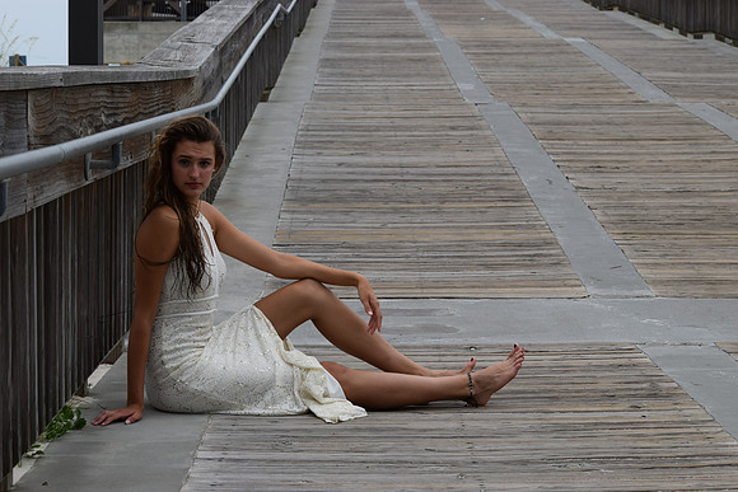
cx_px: 369
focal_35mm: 93
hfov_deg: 21.9
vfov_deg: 14.7
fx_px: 1907
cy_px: 246
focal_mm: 62
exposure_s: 1/250
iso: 200
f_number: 8
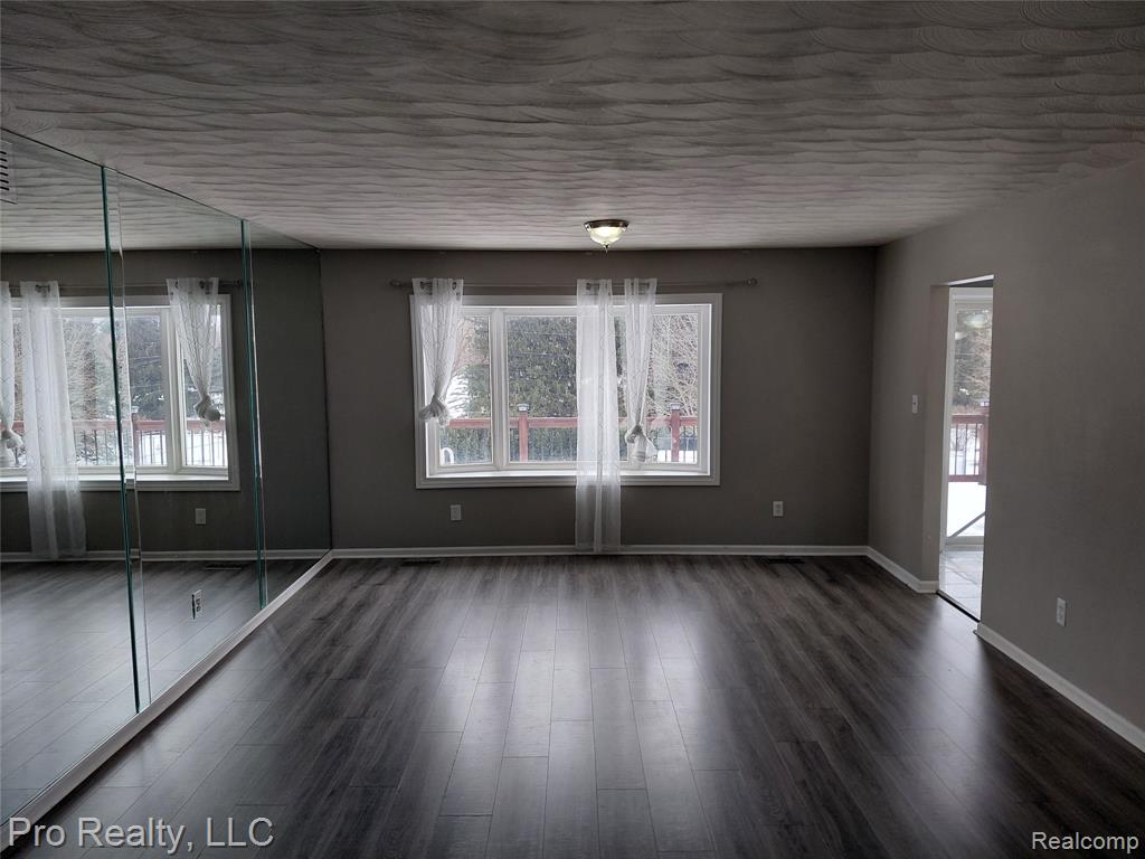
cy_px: 430
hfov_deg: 69.4
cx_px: 572
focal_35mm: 25
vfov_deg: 54.9
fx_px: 827
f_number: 1.8
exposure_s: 1/171
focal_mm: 4.69
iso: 50
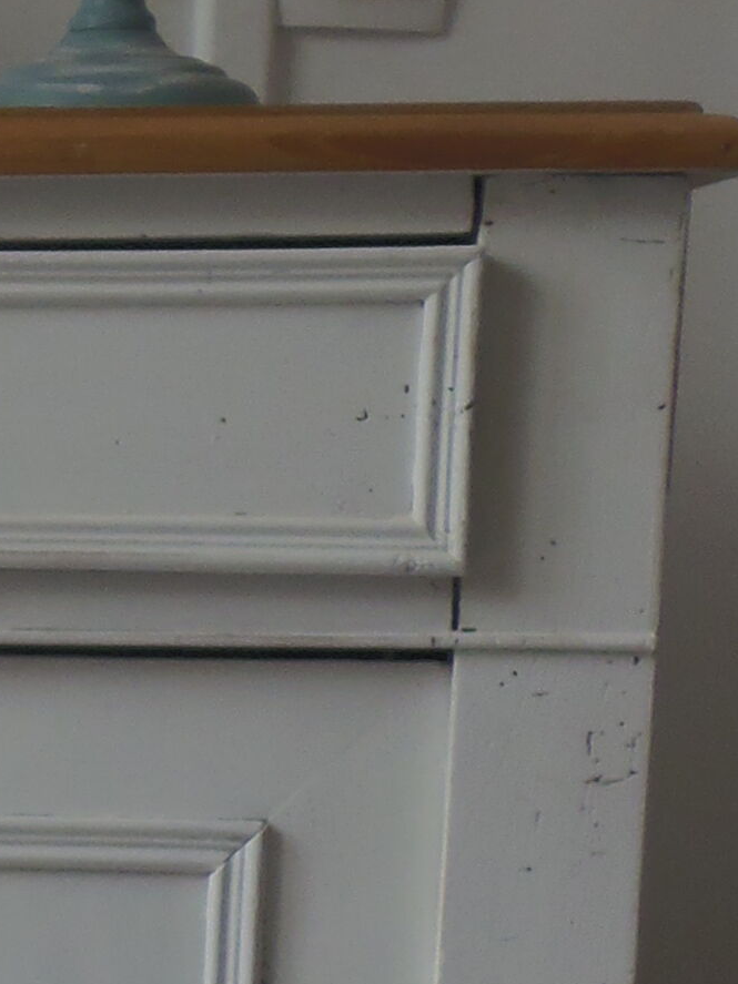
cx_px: -1019
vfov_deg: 16.9
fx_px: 3298
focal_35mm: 116
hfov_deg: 10.9
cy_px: 770
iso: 64
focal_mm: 4.3
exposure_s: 1/40
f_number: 2.9
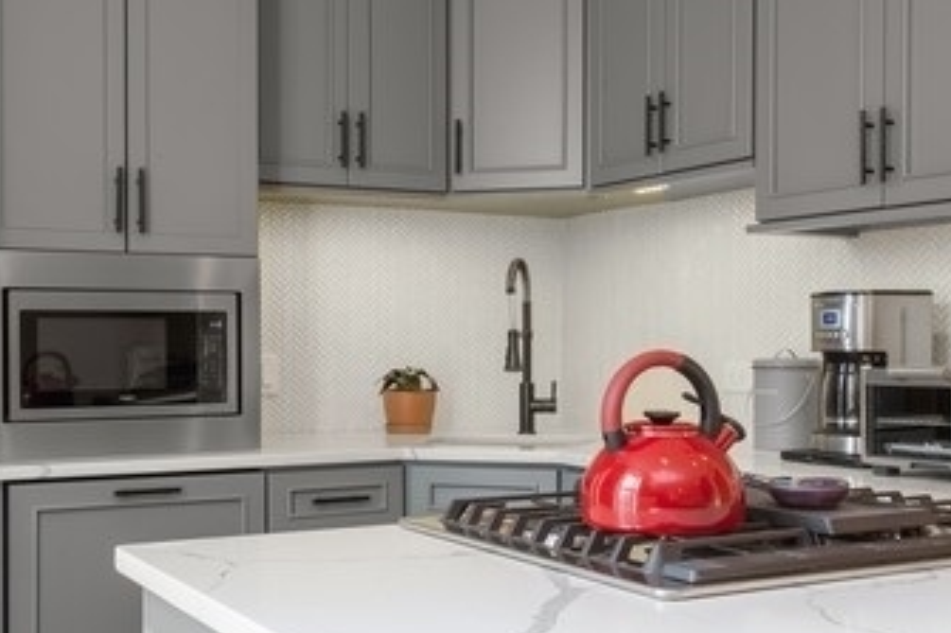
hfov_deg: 43.3
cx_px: 443
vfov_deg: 29.6
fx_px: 1197
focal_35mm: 45
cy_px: 338
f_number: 11
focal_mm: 11.25
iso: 100
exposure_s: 1/2.5
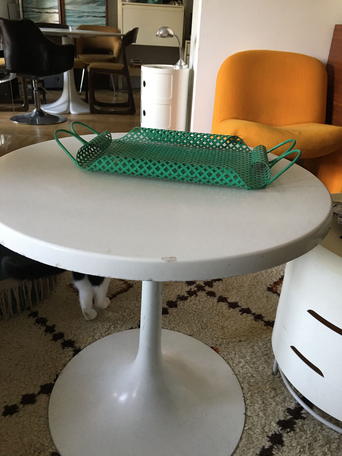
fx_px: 382
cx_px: 171
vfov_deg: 61.7
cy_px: 228
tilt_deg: -25.5
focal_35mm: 29
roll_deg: -3.0
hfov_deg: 48.2
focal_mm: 4.15
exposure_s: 1/17
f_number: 2.2
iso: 80
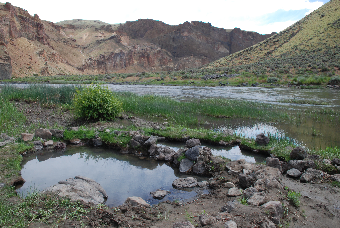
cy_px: 114
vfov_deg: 48.0
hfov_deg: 67.3
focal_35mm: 27
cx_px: 170
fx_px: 255
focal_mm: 18
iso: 250
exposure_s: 1/60
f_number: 16
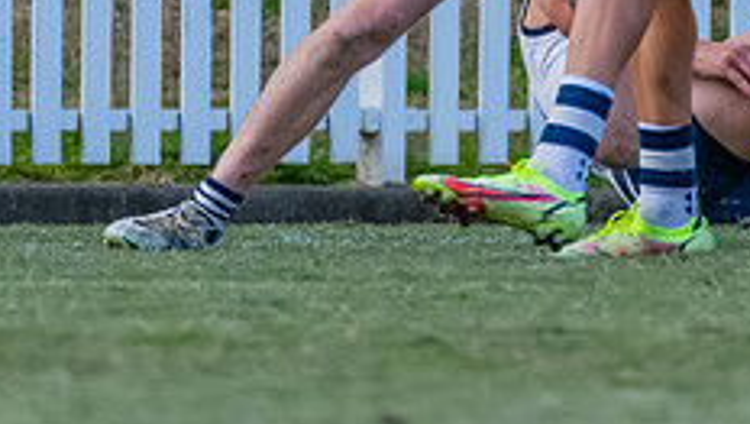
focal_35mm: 2823
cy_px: -282
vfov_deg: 0.4
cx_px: 481
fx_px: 56193
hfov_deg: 0.8
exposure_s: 1/2000
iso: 2200
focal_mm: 600
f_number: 6.3
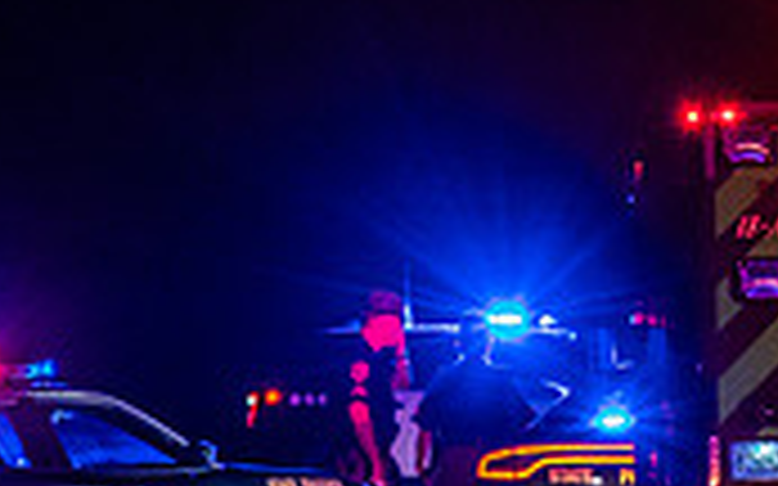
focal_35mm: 537
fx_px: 11382
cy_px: 355
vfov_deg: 2.4
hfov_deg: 3.9
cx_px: 797
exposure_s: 1/60
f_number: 4.5
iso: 2000
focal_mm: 98
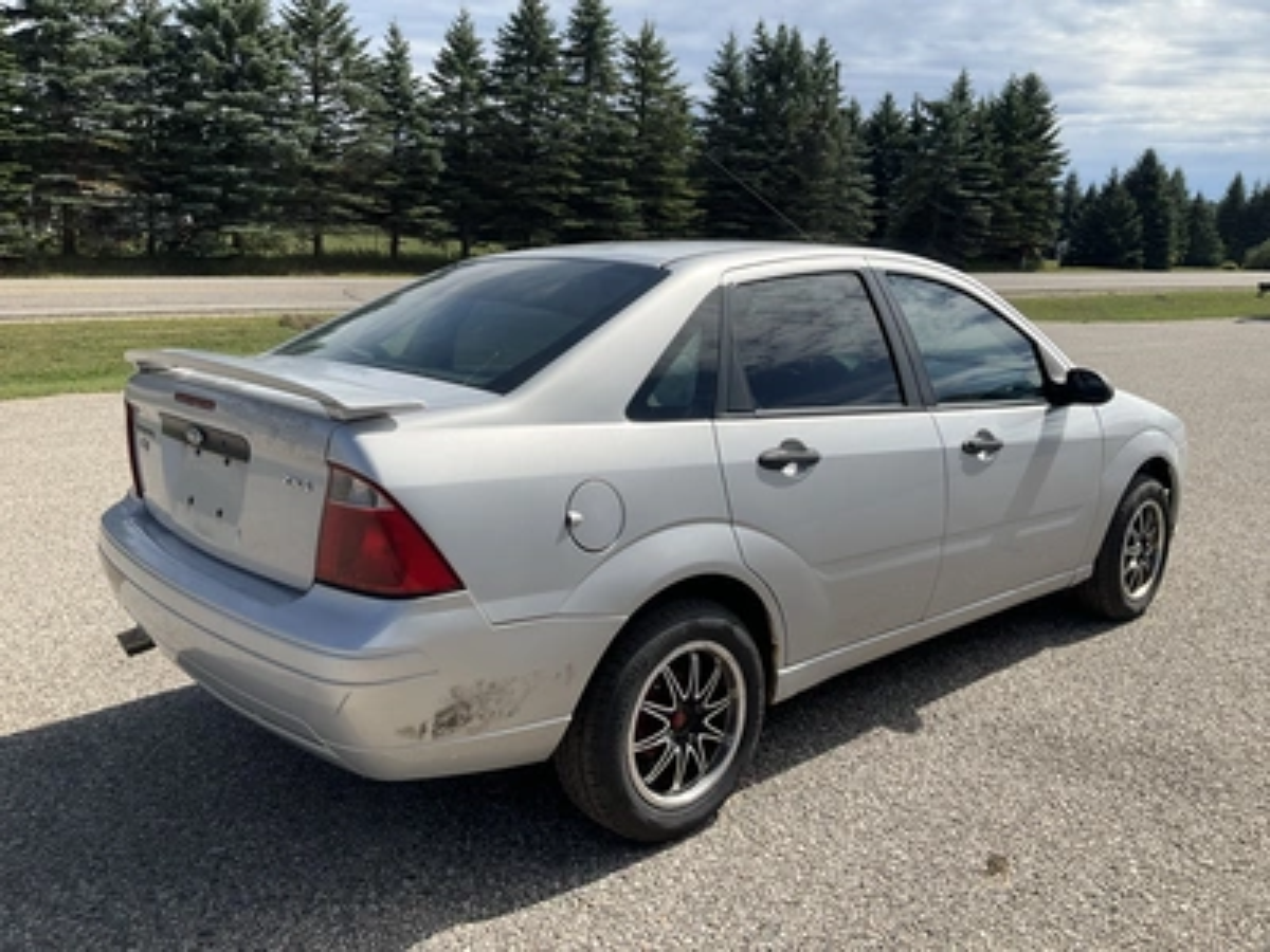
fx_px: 1064
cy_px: 476
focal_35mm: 29
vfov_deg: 48.2
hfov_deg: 61.7
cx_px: 635
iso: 25
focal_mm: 3
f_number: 1.8
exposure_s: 1/2538
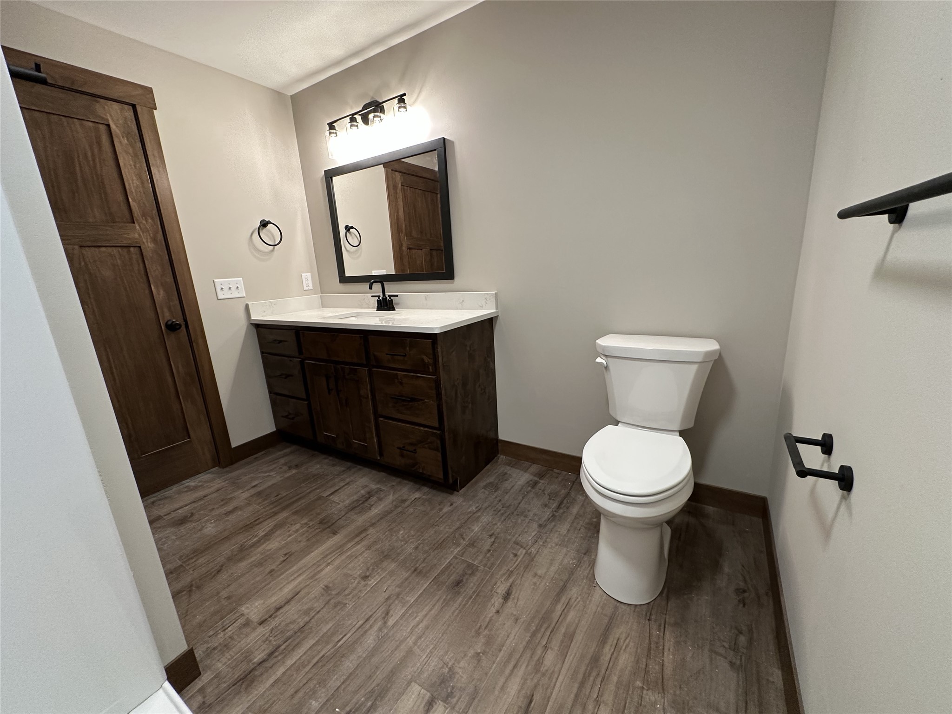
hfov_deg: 102.1
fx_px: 385
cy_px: 357
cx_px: 476
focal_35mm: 14
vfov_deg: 85.7
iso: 250
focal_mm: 2.22
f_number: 2.2
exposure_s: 1/60
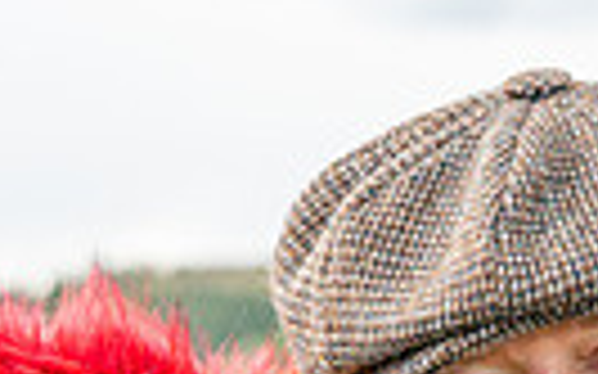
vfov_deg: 3.6
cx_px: 629
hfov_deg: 5.9
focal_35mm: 357
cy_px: 785
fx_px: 5816
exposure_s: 1/500
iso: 400
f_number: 5
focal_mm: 61
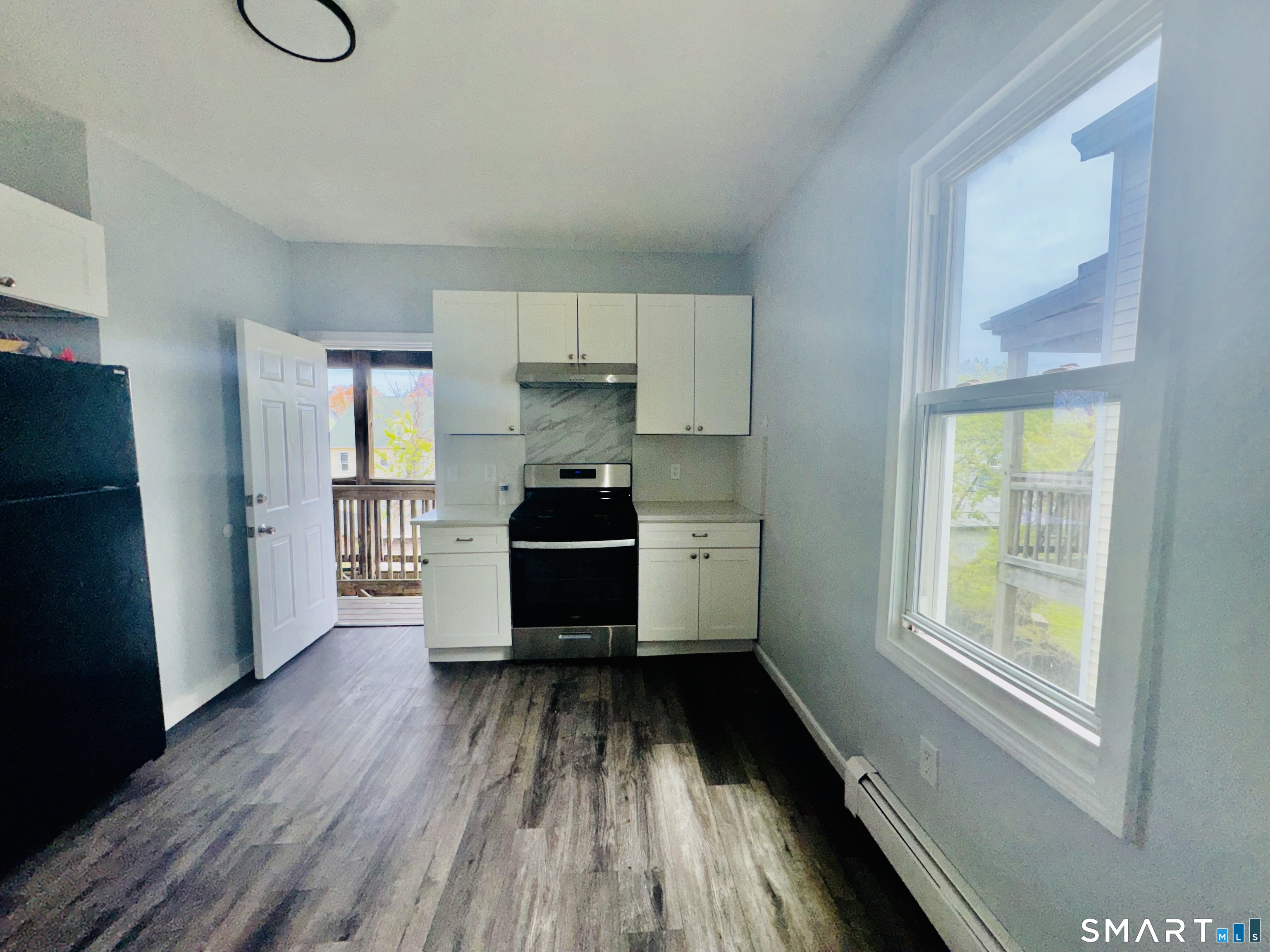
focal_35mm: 14
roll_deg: +0.0
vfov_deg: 85.7
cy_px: 476
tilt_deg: -4.6
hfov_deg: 102.1
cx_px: 635
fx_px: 514
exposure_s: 1/416
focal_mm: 2.22
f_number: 2.2
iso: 32
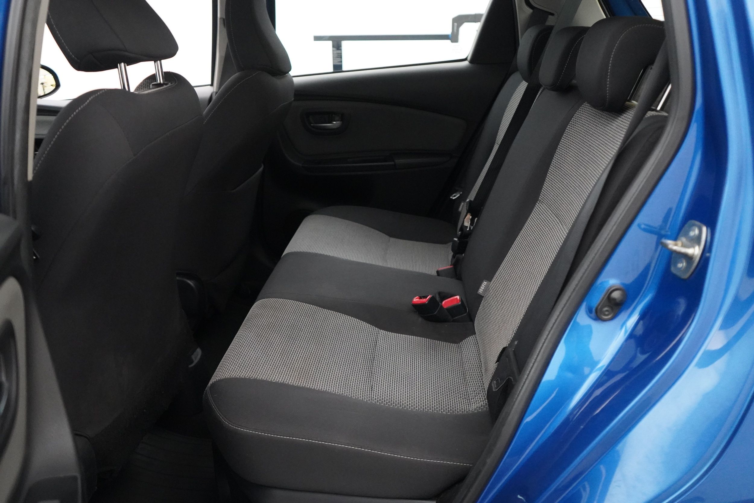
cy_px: 252
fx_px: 607
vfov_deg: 45.0
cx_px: 377
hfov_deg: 63.7
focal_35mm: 29
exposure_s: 1/160
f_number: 3.5
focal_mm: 29
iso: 12800
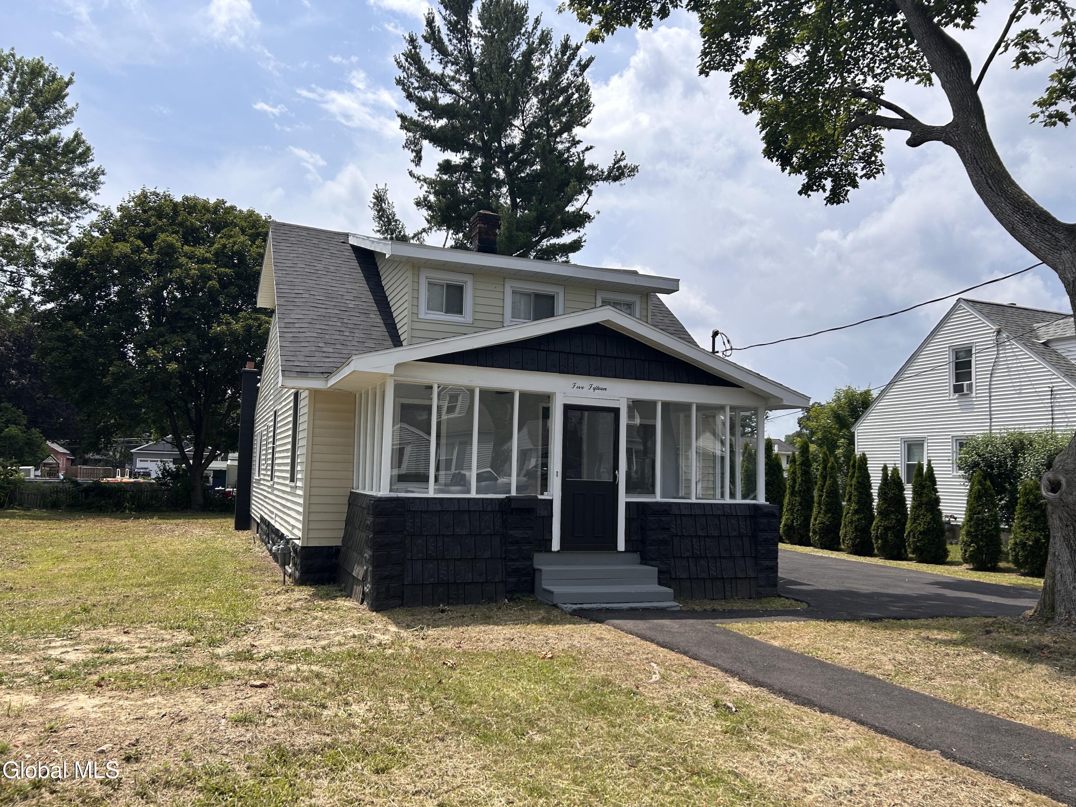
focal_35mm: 26
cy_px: 404
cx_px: 538
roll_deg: -1.3
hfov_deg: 67.3
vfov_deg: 53.1
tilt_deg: +5.2
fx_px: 808
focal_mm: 5.7
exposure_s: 1/5882
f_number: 1.5
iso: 50
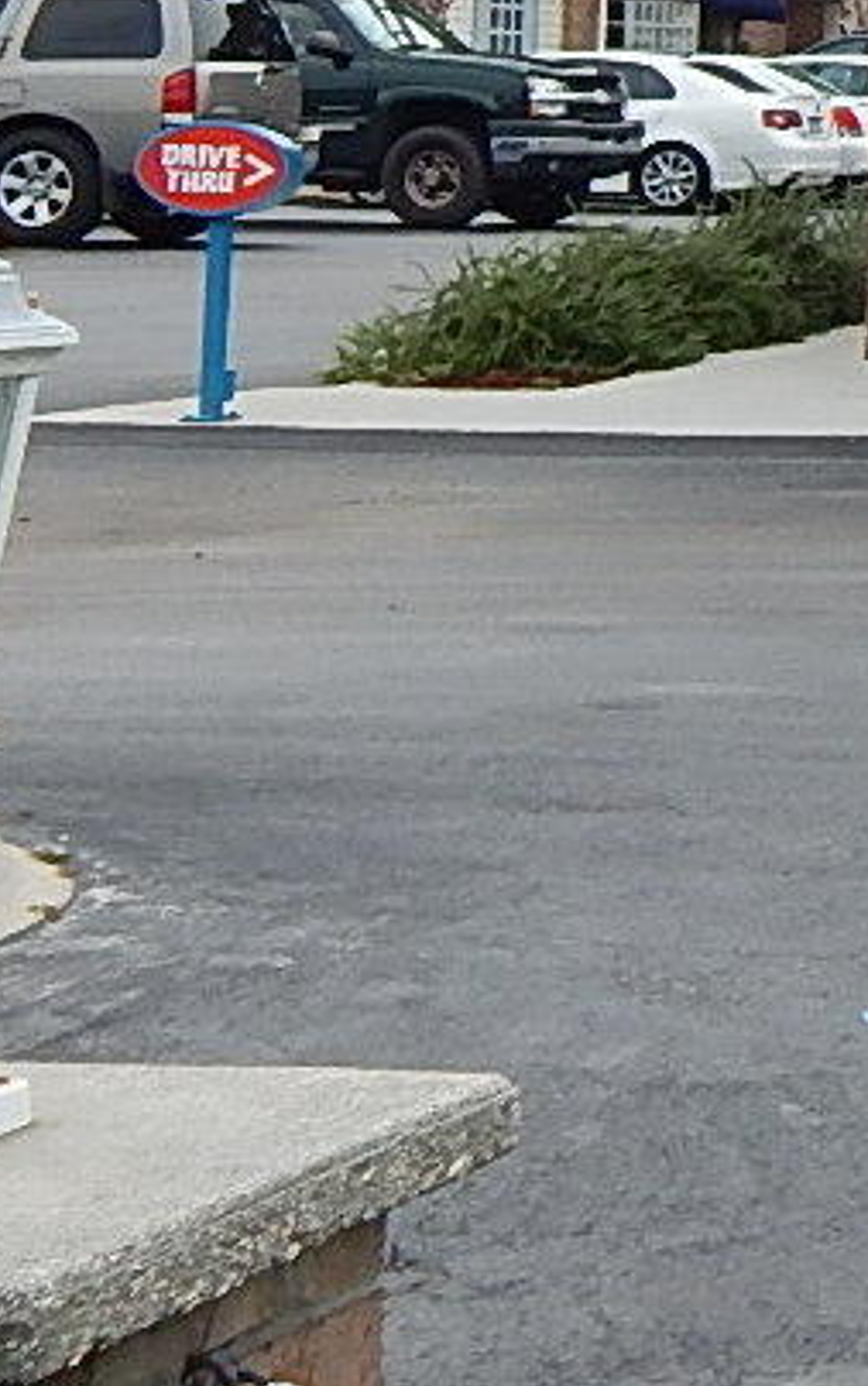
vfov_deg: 15.6
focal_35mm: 130
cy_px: -120
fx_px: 4913
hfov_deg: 8.6
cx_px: 2501
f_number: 3.2
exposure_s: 1/640
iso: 125
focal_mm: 5.6
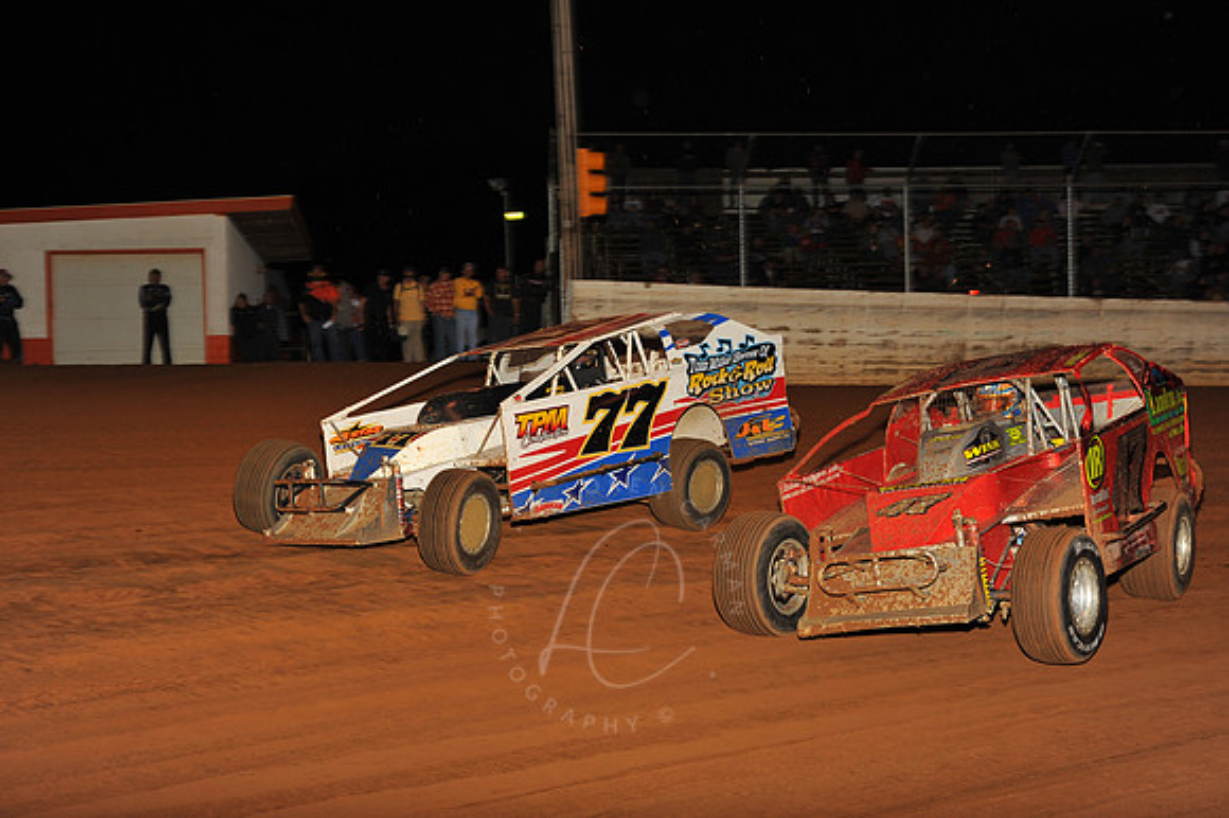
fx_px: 1774
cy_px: 409
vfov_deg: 26.0
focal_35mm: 52
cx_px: 614
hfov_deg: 38.2
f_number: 7.1
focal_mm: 52
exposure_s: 1/320
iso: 500
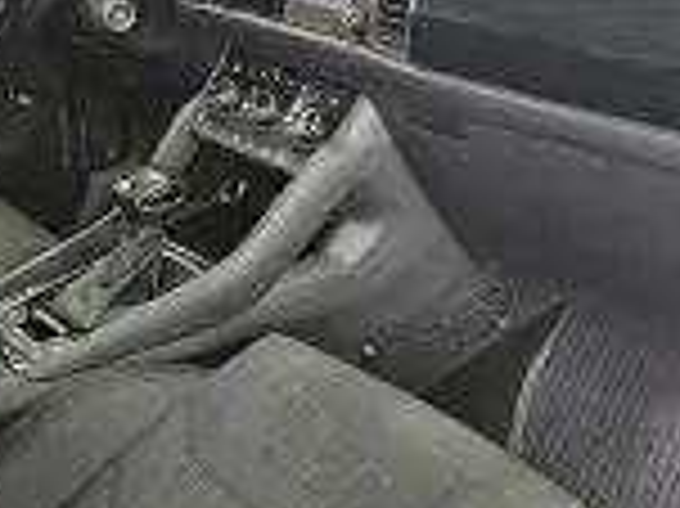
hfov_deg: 34.9
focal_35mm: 55
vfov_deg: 26.0
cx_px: 378
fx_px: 1080
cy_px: 94
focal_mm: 6.3
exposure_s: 1/100
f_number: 1.7
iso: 160
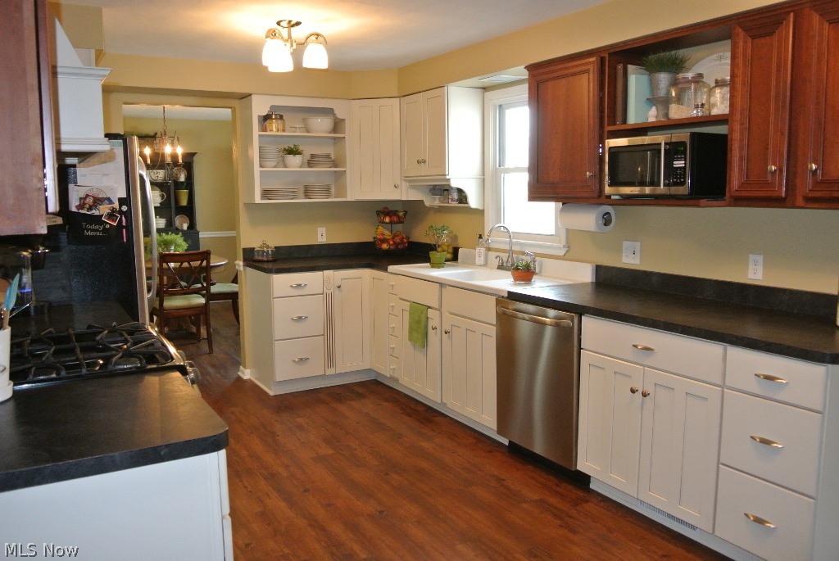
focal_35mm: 28
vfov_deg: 46.5
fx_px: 653
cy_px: 280
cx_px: 420
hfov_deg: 65.4
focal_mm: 10.7
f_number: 3.5
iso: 720
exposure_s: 1/60
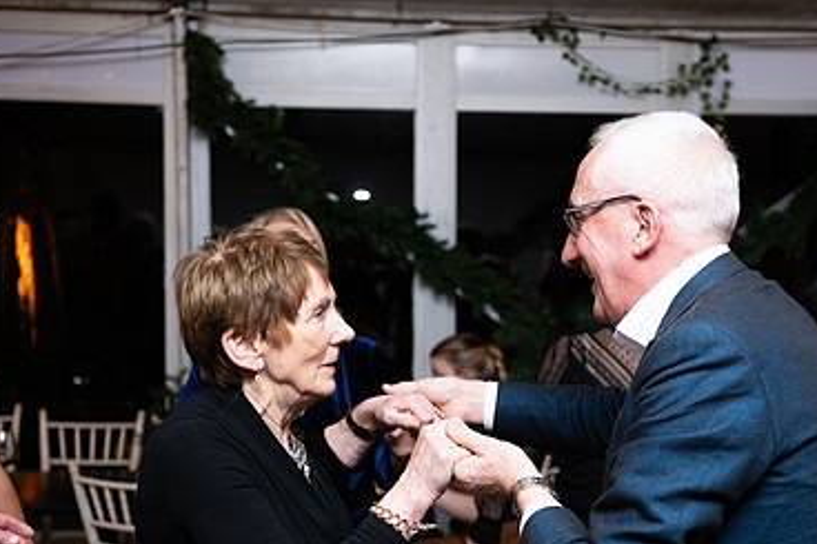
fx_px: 1611
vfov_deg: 19.0
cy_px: 405
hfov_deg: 28.3
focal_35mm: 71
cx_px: 522
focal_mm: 45
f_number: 3.5
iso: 800
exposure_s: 1/160
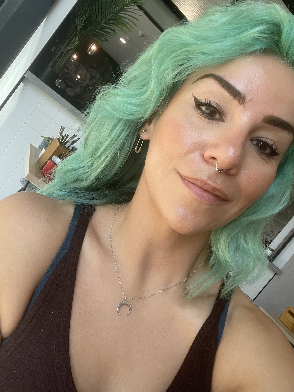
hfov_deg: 46.8
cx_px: 147
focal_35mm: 30
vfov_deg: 60.0
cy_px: 196
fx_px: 340
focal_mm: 2.71
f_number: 2.2
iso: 50
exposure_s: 1/121
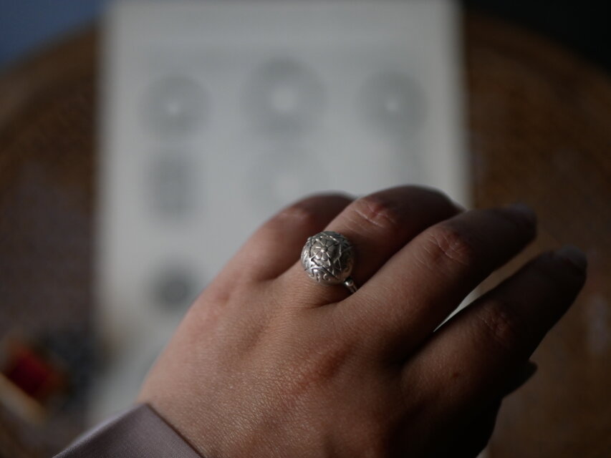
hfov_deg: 38.2
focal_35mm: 50
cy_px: 229
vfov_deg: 29.1
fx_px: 883
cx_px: 306
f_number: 1.7
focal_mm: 25
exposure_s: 1/125
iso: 500
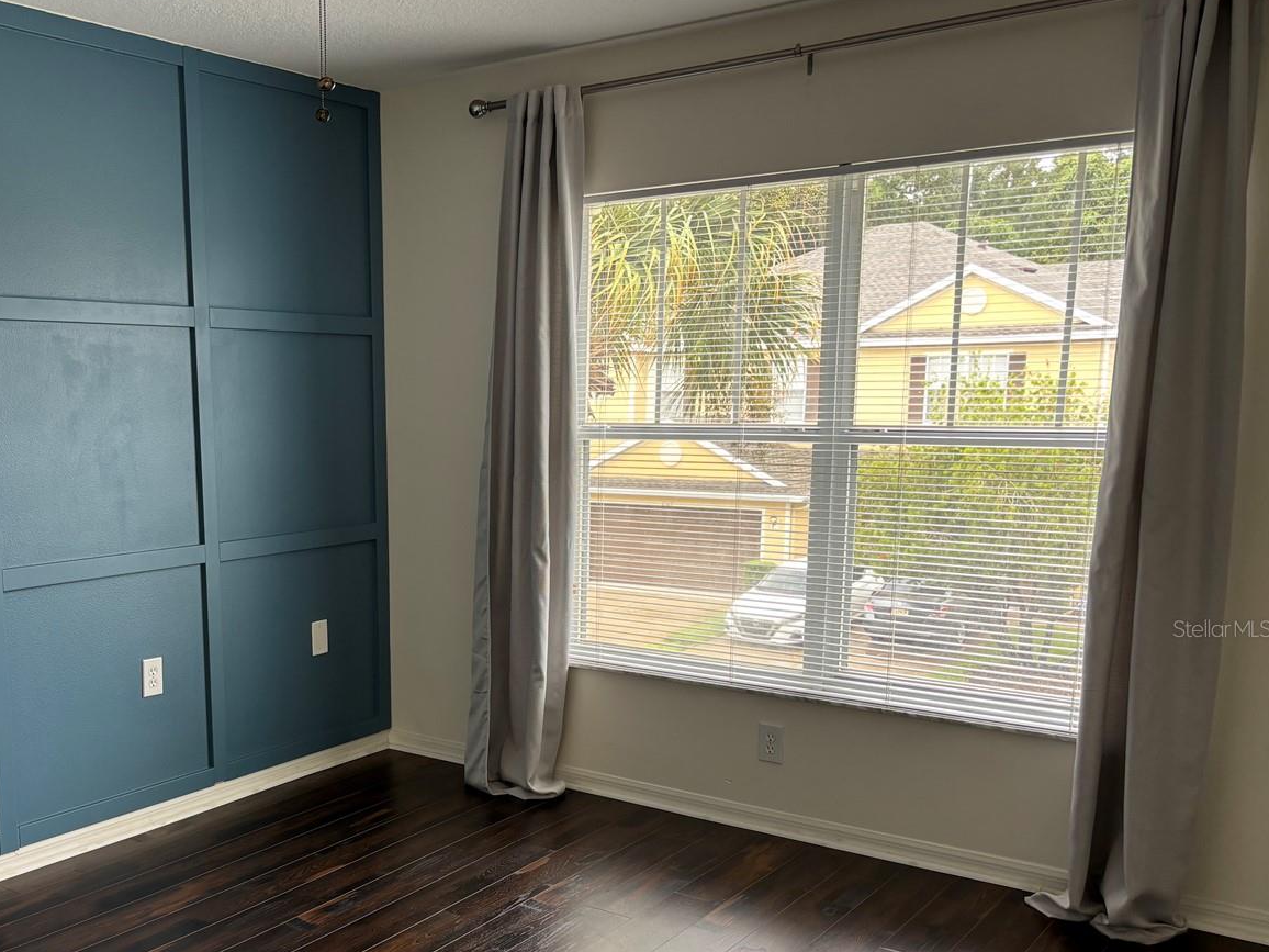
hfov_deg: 50.2
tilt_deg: -9.7
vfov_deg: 39.2
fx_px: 1320
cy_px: 628
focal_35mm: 36
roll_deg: +0.9
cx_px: 398
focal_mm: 5.96
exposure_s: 1/121
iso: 64
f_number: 1.6
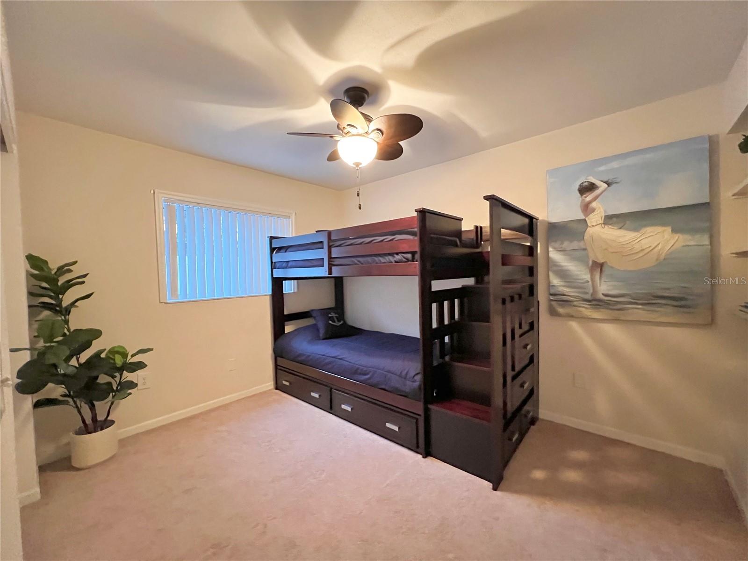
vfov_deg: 89.9
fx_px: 281
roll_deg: +1.2
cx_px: 374
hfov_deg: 106.2
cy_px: 280
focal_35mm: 13
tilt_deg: -1.6
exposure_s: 1/40
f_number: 1.8
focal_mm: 1.57
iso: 1000
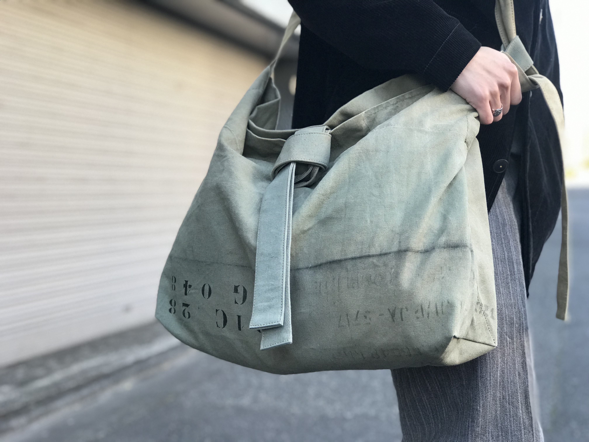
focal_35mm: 57
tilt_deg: -3.3
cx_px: 294
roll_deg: -1.0
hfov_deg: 33.8
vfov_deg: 25.7
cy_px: 221
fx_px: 970
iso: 32
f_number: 2.8
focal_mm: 6.6
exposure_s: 1/60
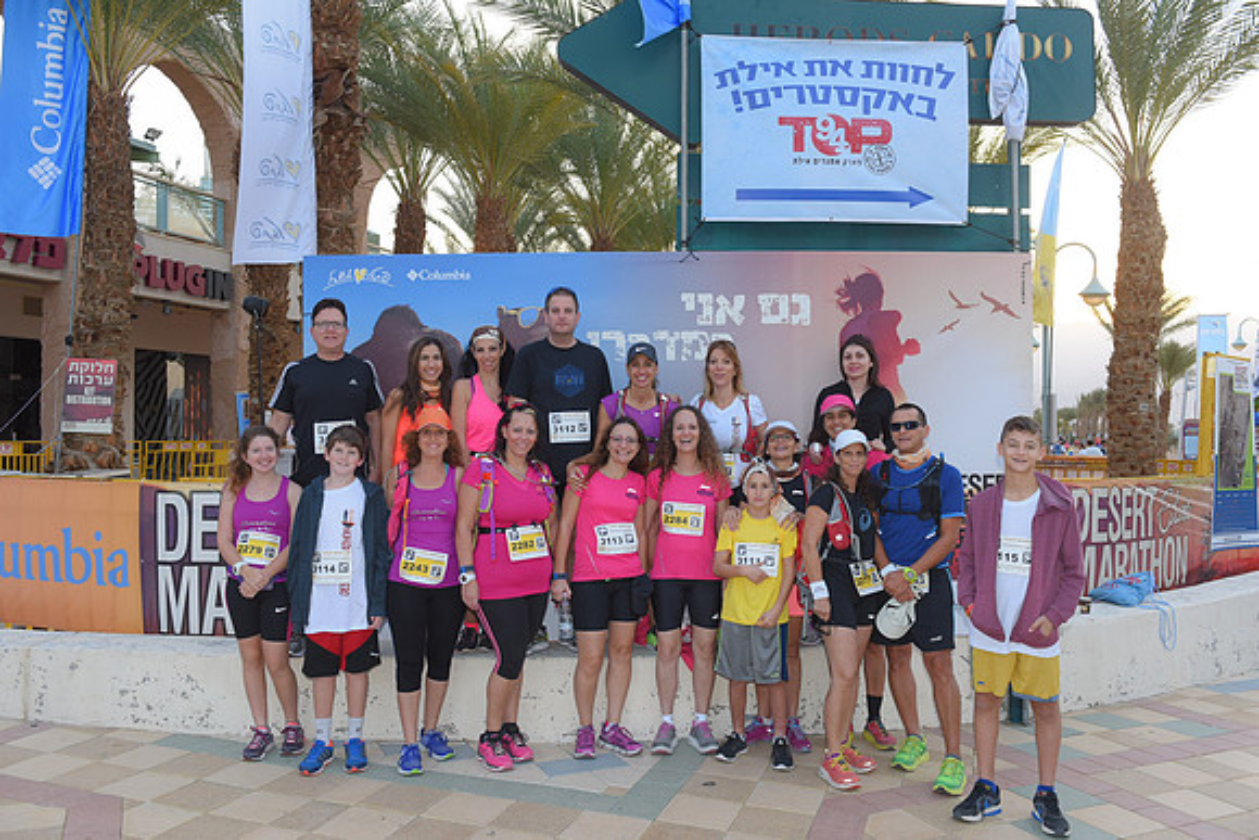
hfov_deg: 63.6
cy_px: 420
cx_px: 630
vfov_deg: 45.0
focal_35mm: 29
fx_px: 1014
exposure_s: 1/125
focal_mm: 29
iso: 400
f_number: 5.6
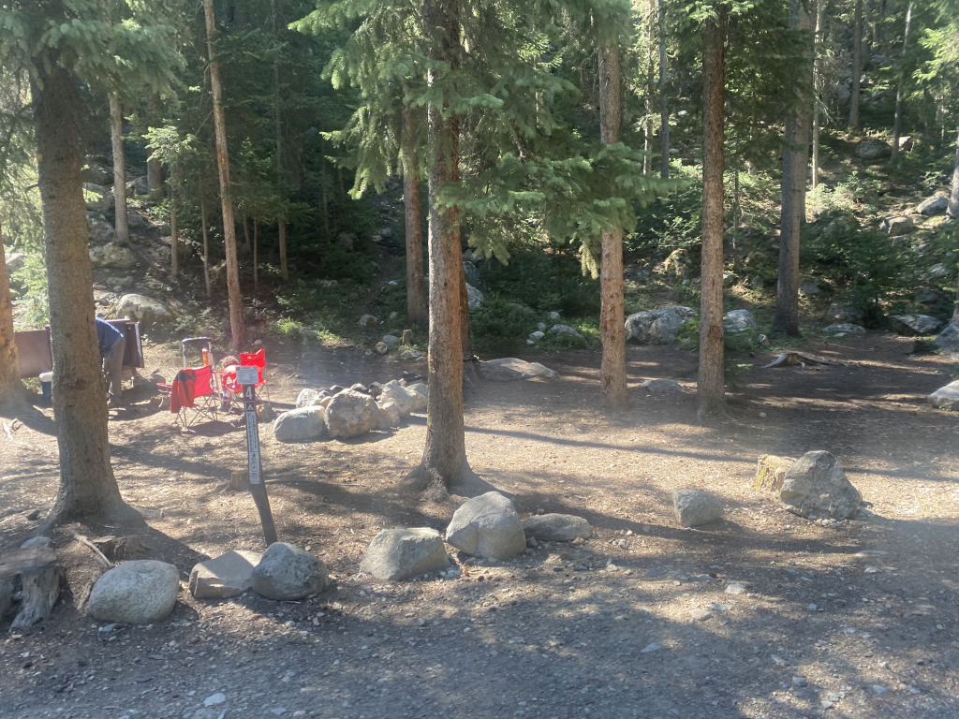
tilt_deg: -4.6
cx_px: 480
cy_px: 360
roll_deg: +2.0
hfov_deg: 67.3
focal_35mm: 26
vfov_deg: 53.1
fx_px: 720
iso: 40
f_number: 1.8
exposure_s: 1/122
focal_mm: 4.25
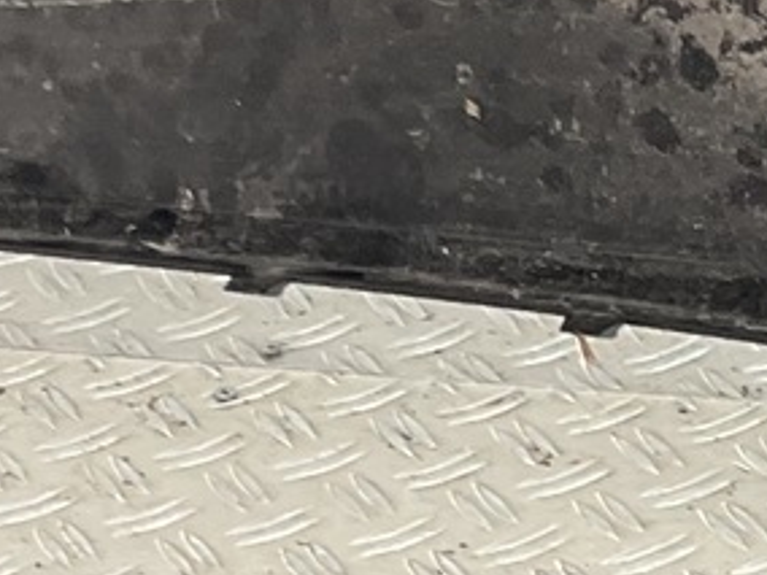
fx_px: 4564
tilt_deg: -33.5
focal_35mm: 206
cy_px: 683
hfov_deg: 9.5
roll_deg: +6.6
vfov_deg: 7.2
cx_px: 932
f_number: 1.8
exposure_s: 1/100
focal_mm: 3
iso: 20
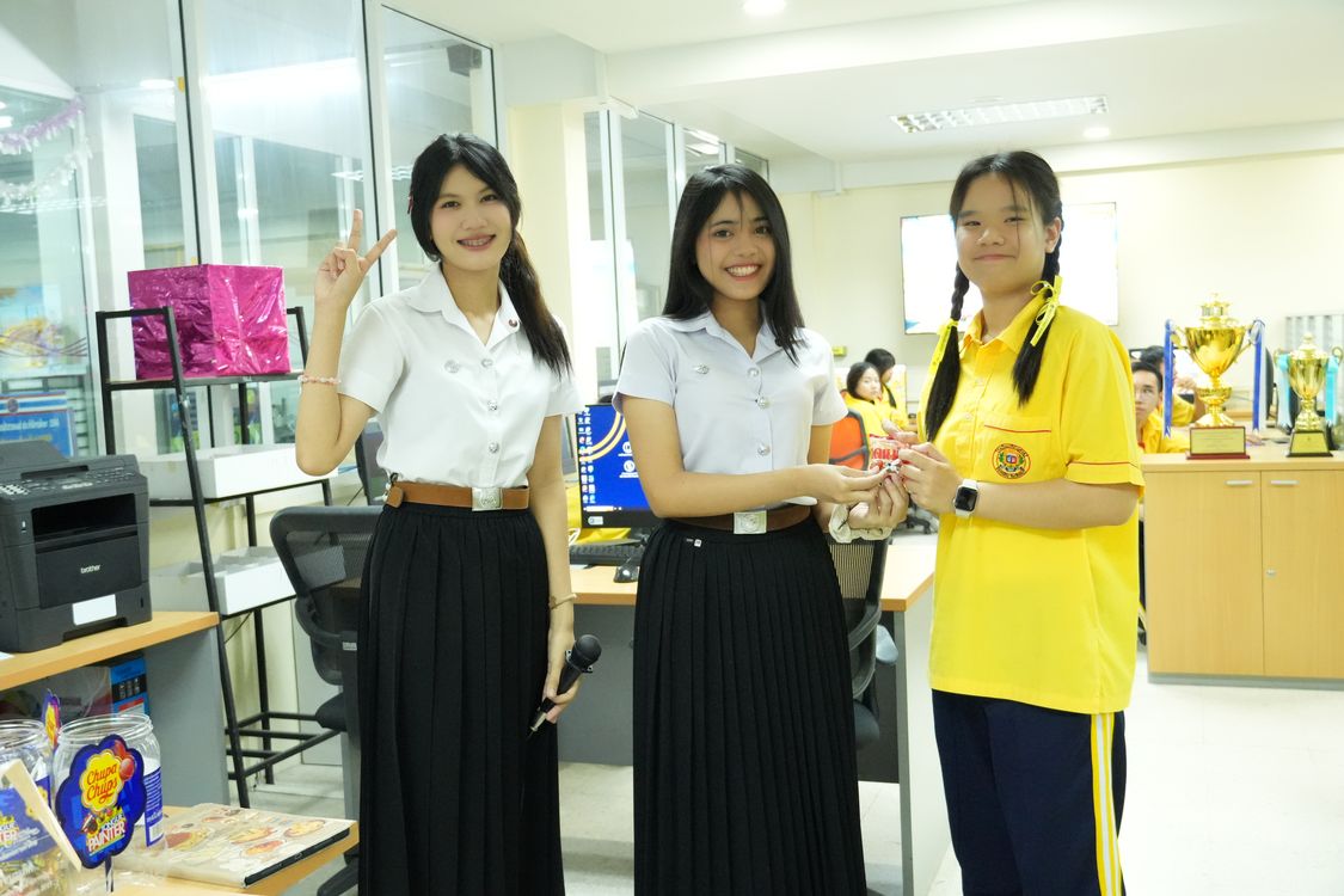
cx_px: 672
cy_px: 448
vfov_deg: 35.5
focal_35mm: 38
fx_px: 1400
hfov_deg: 51.3
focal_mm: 25
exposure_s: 1/100
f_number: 4
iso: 6400
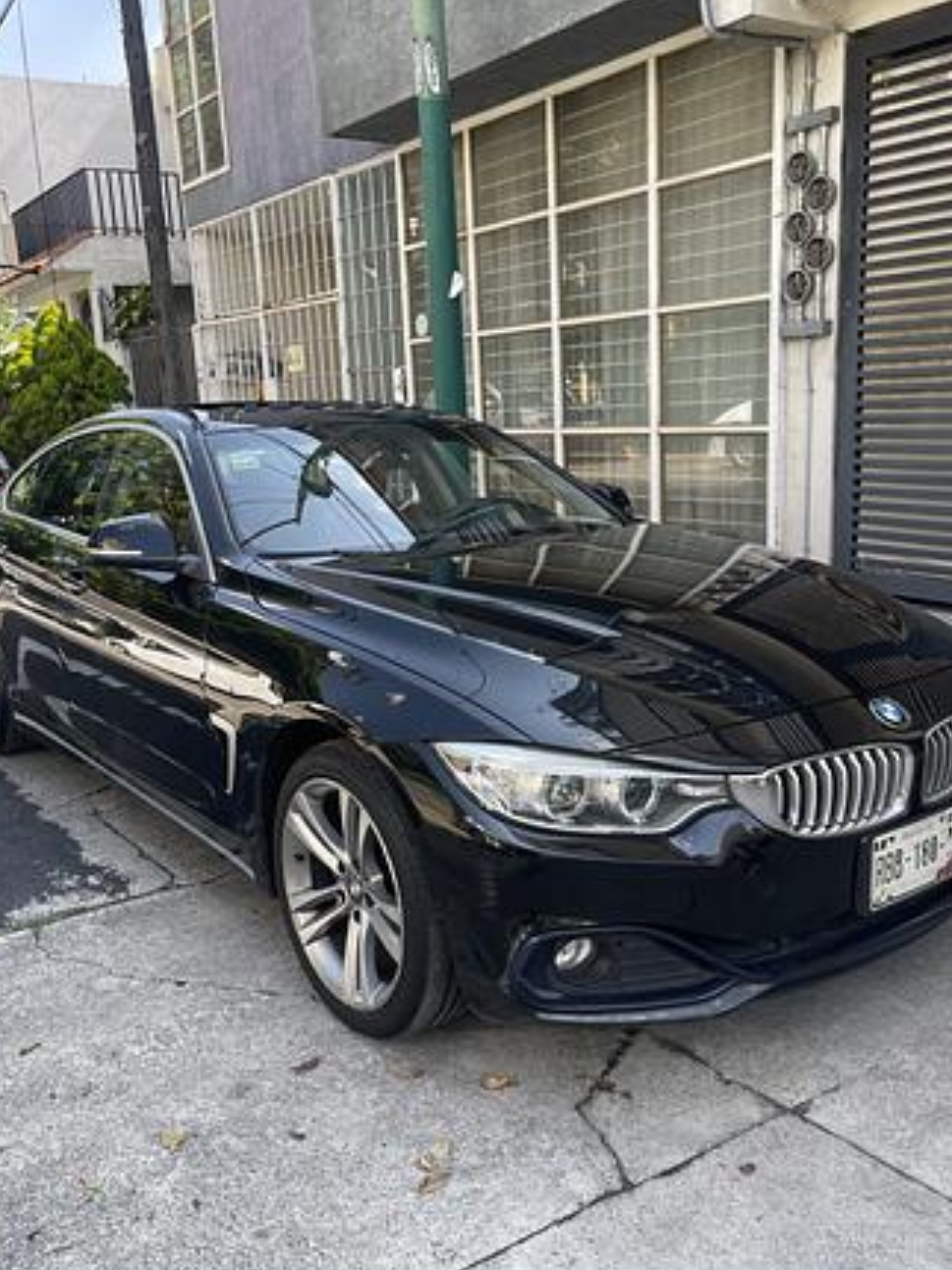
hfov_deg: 48.2
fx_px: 1064
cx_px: 467
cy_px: 631
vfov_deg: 61.7
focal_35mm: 29
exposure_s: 1/389
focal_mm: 5.1
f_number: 1.6
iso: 32
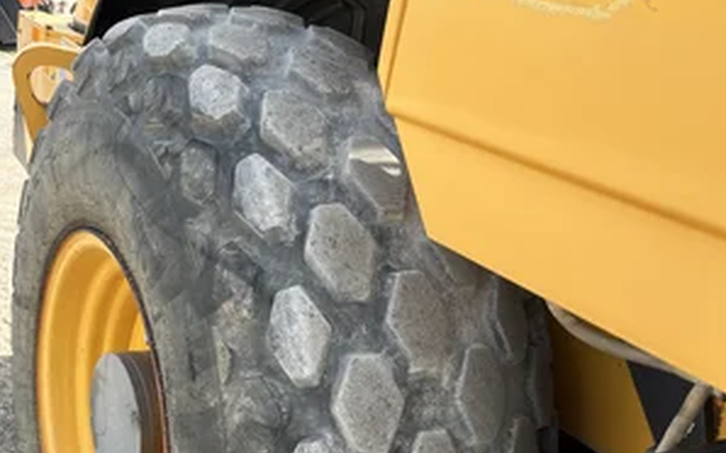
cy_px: 416
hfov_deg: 52.8
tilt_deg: -26.0
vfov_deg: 32.5
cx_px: 363
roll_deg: -11.4
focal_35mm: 37
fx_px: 732
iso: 50
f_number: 1.6
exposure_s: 1/871
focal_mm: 5.1
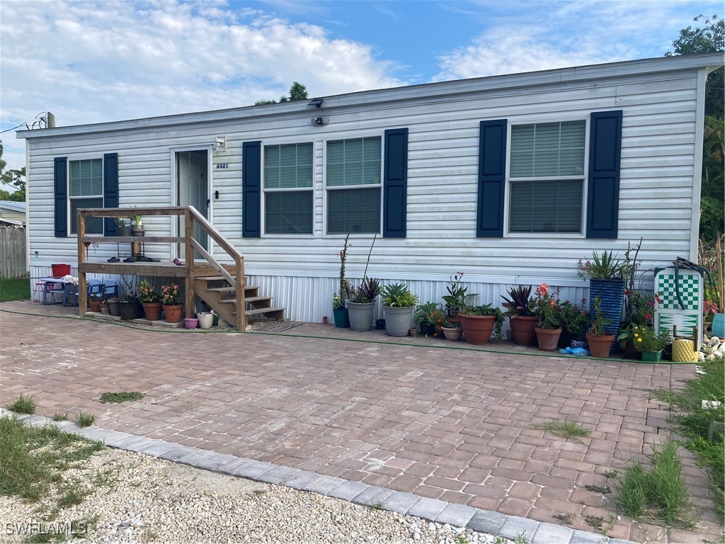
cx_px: 362
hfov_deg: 63.4
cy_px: 272
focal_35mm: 28
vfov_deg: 49.7
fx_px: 586
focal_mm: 3.99
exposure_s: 1/852
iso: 20
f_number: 1.8
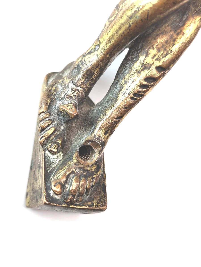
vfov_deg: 41.2
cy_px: 134
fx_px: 356
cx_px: 100
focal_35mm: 46
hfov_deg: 31.5
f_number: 1.65
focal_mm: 6.14
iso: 125
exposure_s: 1/100
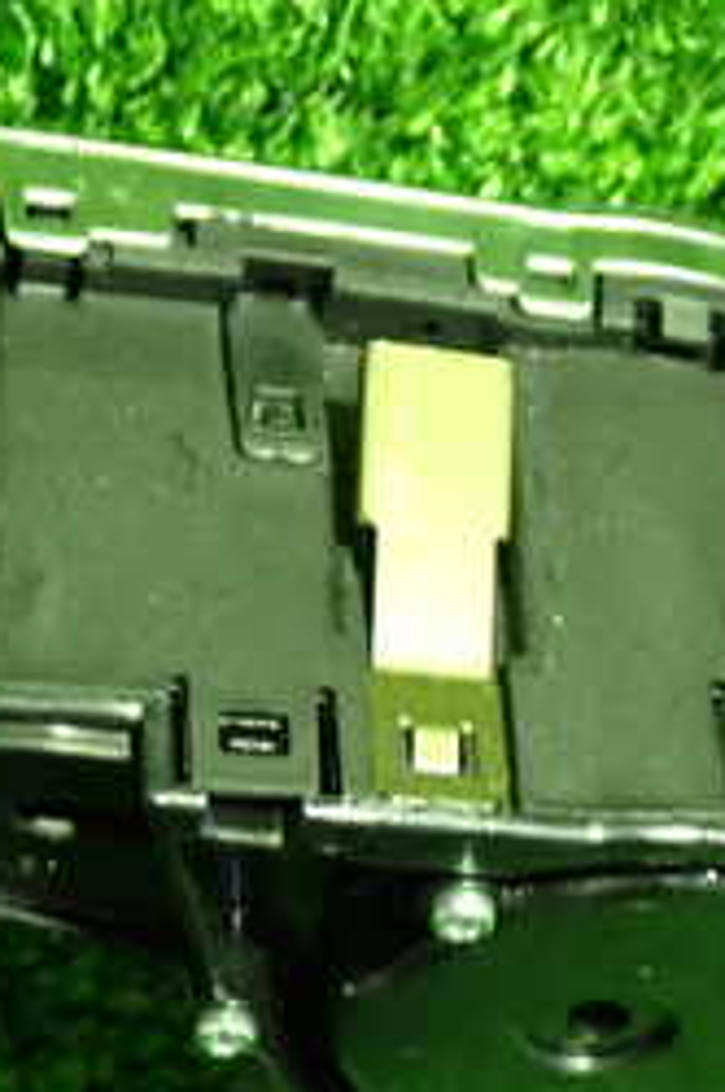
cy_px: 795
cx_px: 620
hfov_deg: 15.0
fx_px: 2726
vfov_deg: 22.5
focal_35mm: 90
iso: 800
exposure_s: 1/25
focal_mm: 6.37
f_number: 2.5
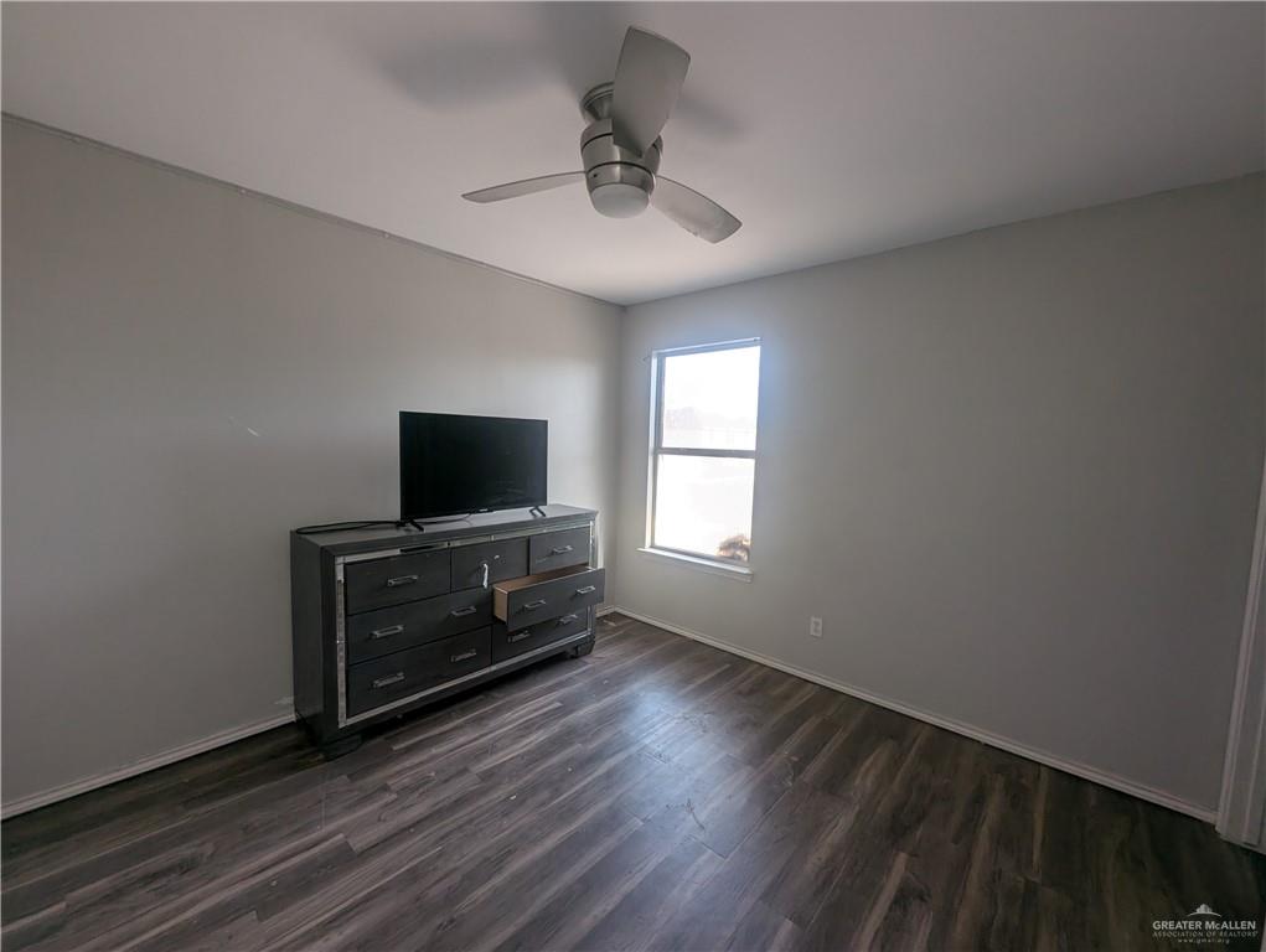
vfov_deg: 90.0
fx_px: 476
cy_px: 476
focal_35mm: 13
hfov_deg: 106.1
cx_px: 633
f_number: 2.2
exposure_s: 1/35.6
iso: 83
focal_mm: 1.95
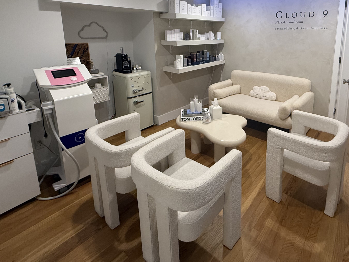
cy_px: 70
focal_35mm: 21
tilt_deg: -10.4
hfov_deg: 77.8
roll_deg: +0.0
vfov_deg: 60.5
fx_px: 212
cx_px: 215
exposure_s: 1/120
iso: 250
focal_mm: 2.22
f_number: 2.2
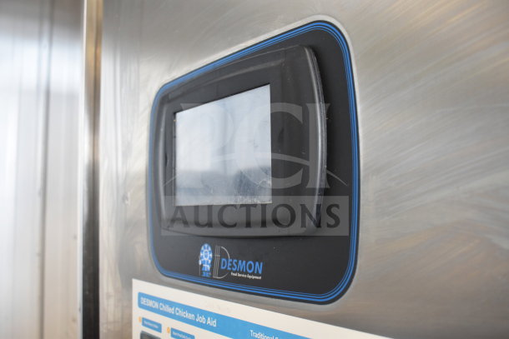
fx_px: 530
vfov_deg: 35.5
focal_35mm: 38
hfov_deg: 51.3
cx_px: 254
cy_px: 170
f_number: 4
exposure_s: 1/40
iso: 1250
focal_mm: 25
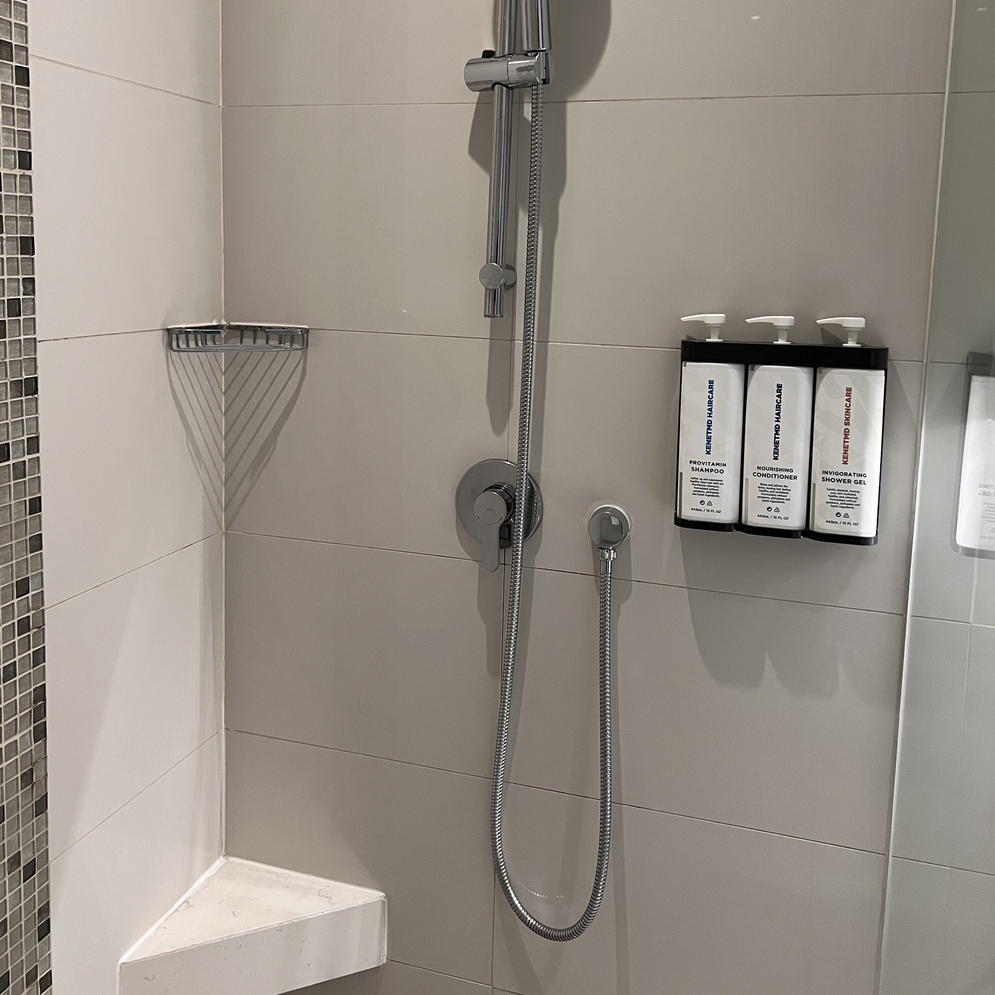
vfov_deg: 51.9
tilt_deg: -6.0
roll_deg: -1.3
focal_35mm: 31
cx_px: 493
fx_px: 1008
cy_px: 361
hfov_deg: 52.5
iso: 400
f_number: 1.5
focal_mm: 5.7
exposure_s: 1/60
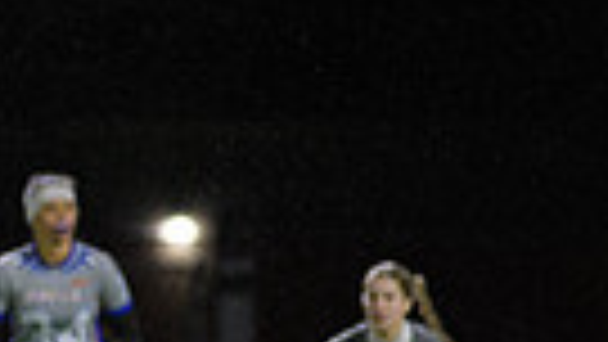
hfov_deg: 2.7
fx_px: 13029
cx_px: -252
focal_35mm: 808
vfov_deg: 1.5
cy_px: 349
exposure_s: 1/200
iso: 1250
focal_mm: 180
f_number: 2.8
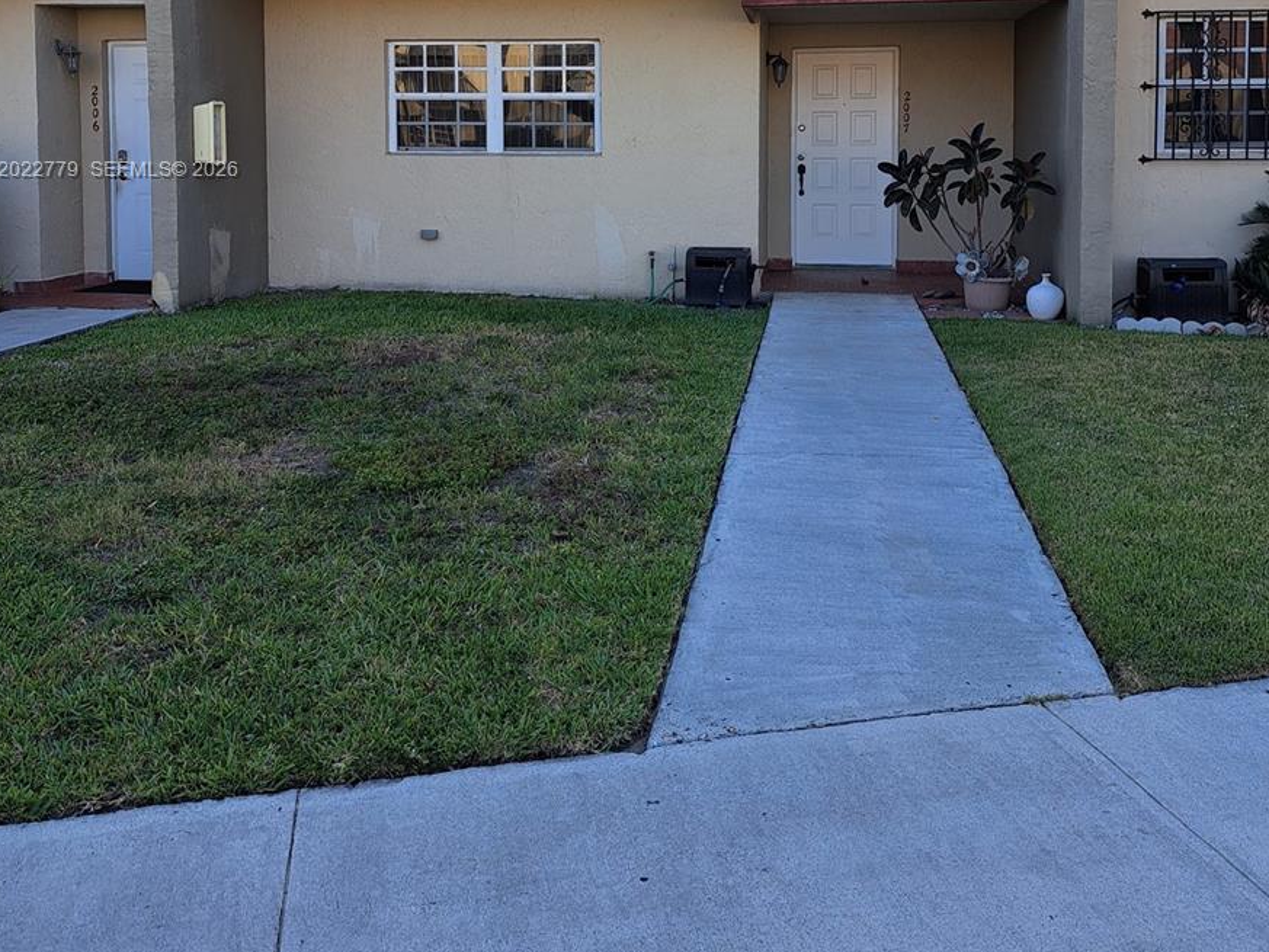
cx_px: 624
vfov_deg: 40.9
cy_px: 172
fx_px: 1210
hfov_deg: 55.3
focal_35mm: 33
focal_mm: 5.23
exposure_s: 1/384
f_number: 1.8
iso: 50
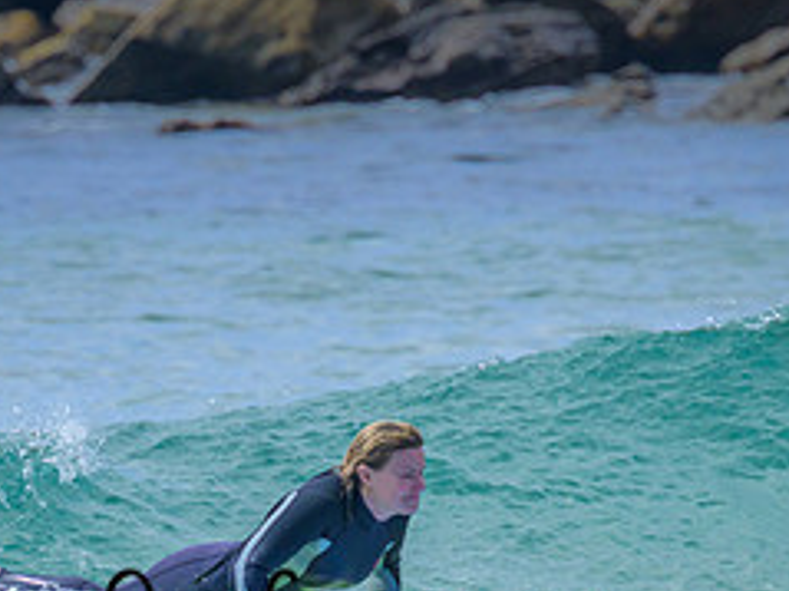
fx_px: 42533
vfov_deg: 0.8
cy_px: 593
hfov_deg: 1.1
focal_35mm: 1867
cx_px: 248
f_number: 11
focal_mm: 800
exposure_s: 1/2000
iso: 800
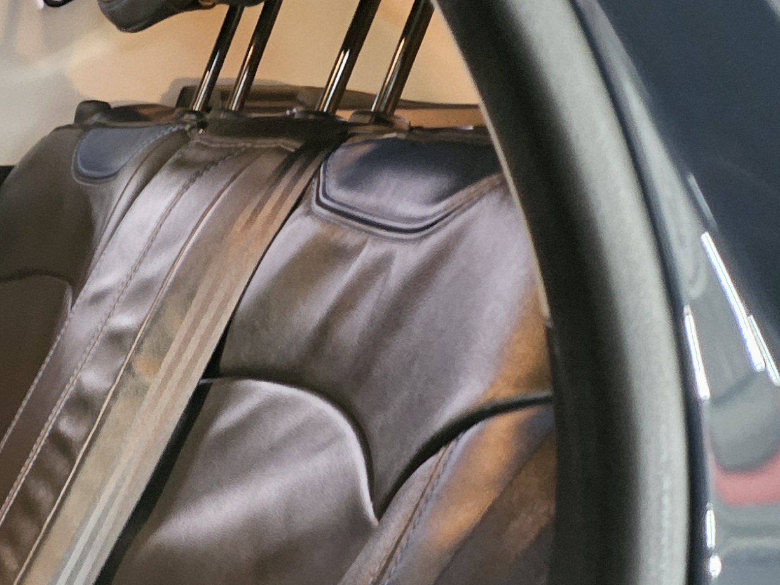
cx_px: -479
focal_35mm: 75
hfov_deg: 20.9
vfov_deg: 19.0
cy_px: 600
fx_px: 1690
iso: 1600
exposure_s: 1/15
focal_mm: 5.4
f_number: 1.8
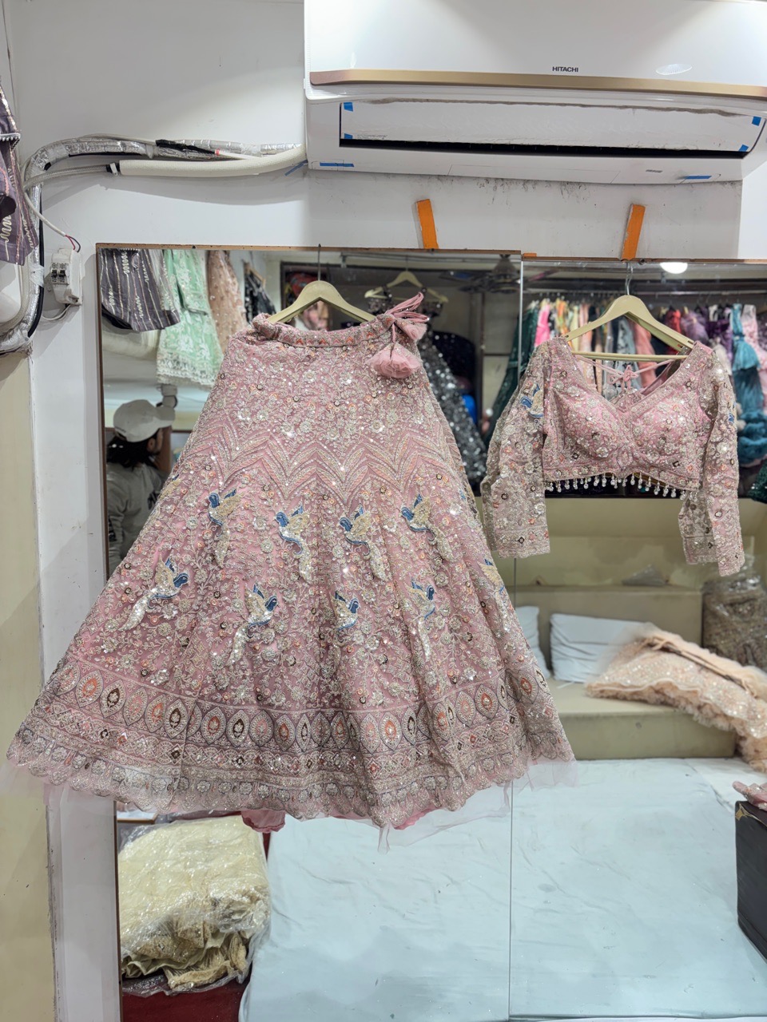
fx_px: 768
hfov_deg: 53.1
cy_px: 511
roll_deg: -1.3
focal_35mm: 26
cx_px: 384
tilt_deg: -6.1
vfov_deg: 67.3
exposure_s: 1/100
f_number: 1.6
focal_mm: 5.96
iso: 50
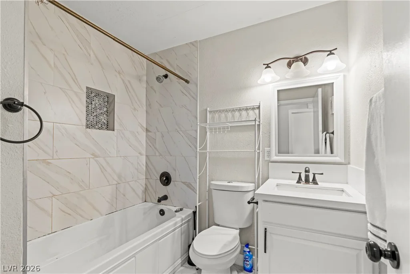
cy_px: 137
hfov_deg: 96.7
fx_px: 182
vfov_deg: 73.8
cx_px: 205
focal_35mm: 16
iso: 2000
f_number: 5.6
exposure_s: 1/20
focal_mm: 16
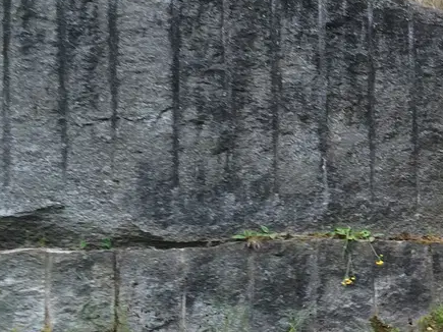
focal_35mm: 80
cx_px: 570
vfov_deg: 18.4
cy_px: 134
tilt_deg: +3.9
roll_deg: -2.2
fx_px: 1024
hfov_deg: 22.0
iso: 32
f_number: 2.2
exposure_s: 1/201
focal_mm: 4.15
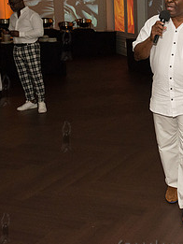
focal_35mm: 58
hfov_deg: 23.0
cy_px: 69
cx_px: 223
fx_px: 408
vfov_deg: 32.7
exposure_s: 1/500
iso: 2500
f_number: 4
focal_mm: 24
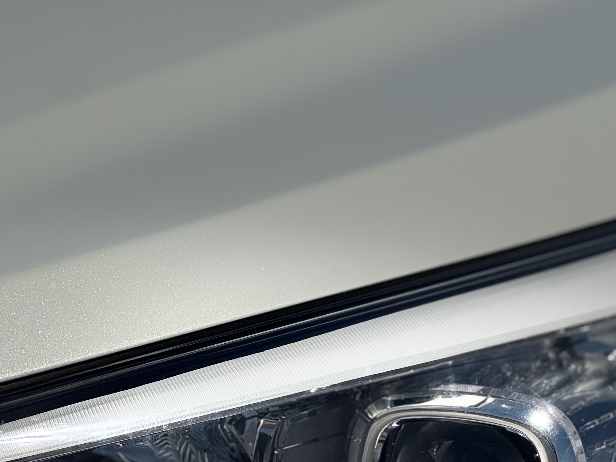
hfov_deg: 13.1
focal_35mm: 151
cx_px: 379
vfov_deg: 9.8
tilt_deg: -10.6
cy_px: 447
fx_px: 2687
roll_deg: -2.8
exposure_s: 1/3311
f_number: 2.8
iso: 20
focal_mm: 9
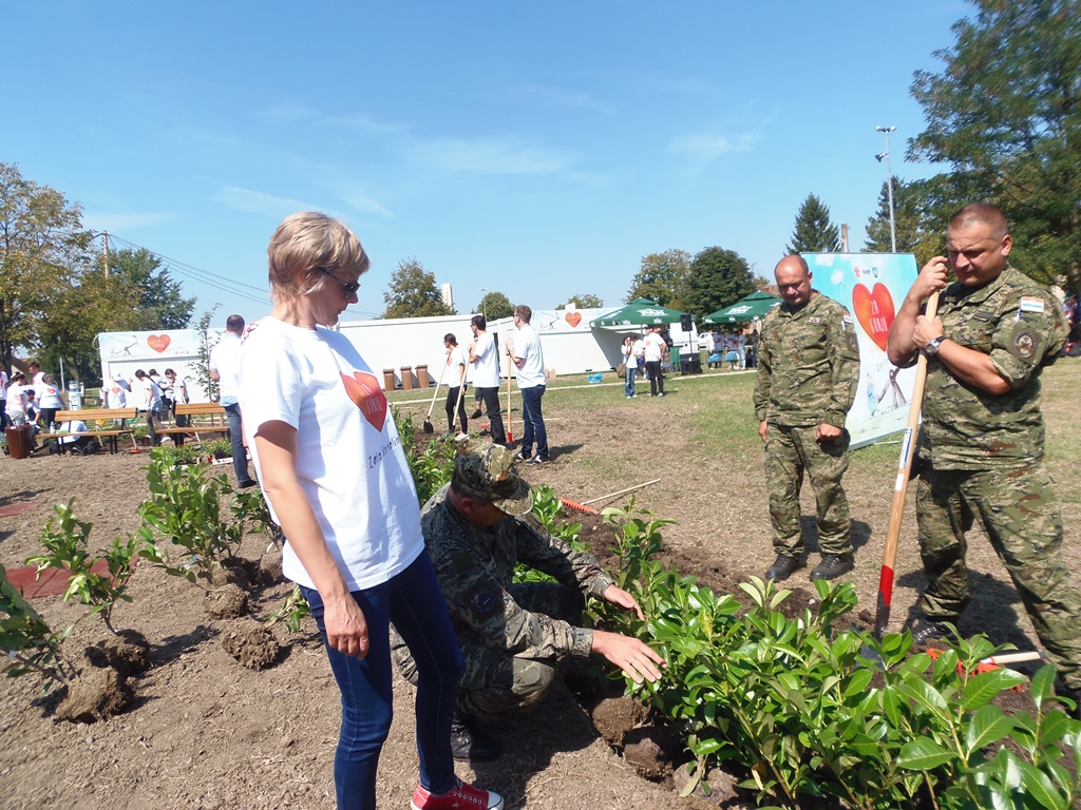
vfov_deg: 56.8
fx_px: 749
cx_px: 540
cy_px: 405
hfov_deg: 71.6
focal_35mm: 24
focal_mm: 4.3
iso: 64
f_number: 2.9
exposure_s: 1/800
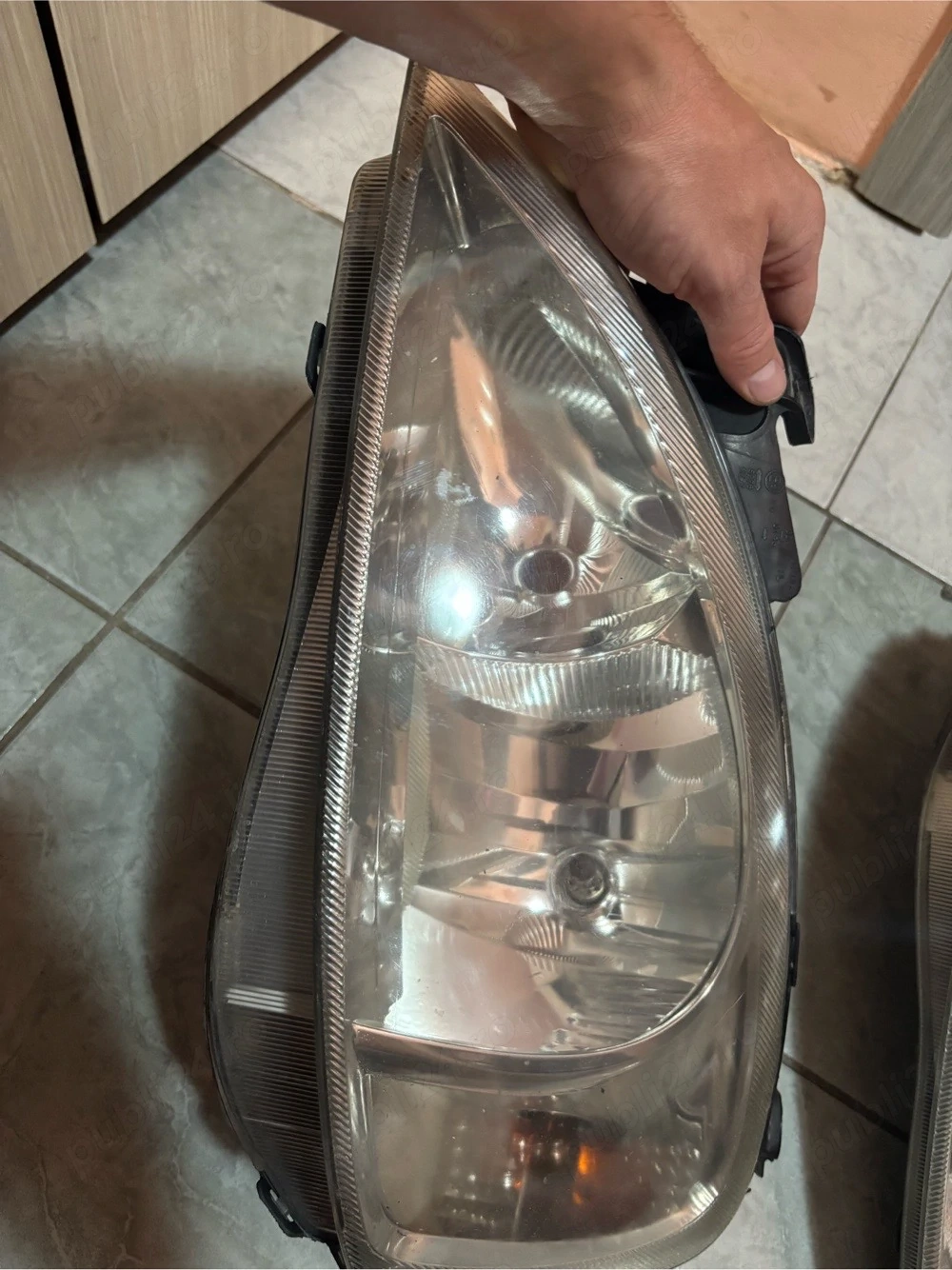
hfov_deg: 53.0
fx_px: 954
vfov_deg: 67.3
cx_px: 476
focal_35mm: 26
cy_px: 635
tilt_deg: -64.7
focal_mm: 5.96
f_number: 1.6
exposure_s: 1/33
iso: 500
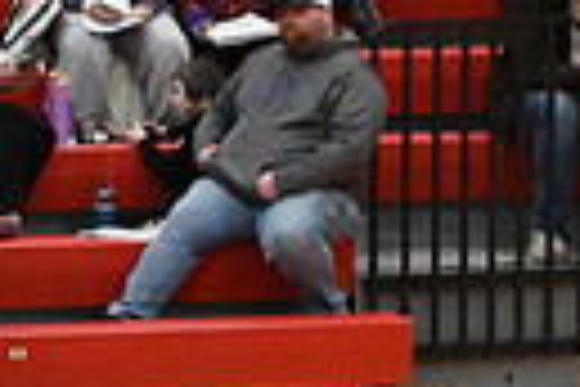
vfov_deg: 2.9
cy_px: 799
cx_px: -710
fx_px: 7588
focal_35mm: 471
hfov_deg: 4.3
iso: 6400
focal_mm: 70
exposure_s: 1/400
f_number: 4
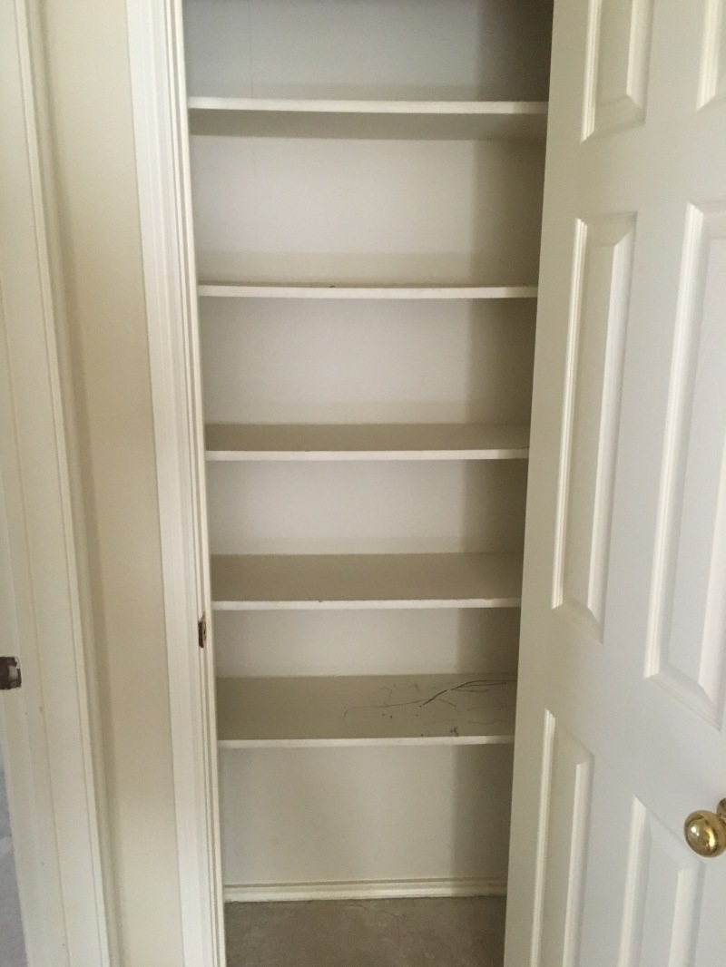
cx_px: 363
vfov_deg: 61.6
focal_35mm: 29
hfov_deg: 48.2
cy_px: 484
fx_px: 811
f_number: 2.2
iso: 200
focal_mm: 4.15
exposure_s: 1/15
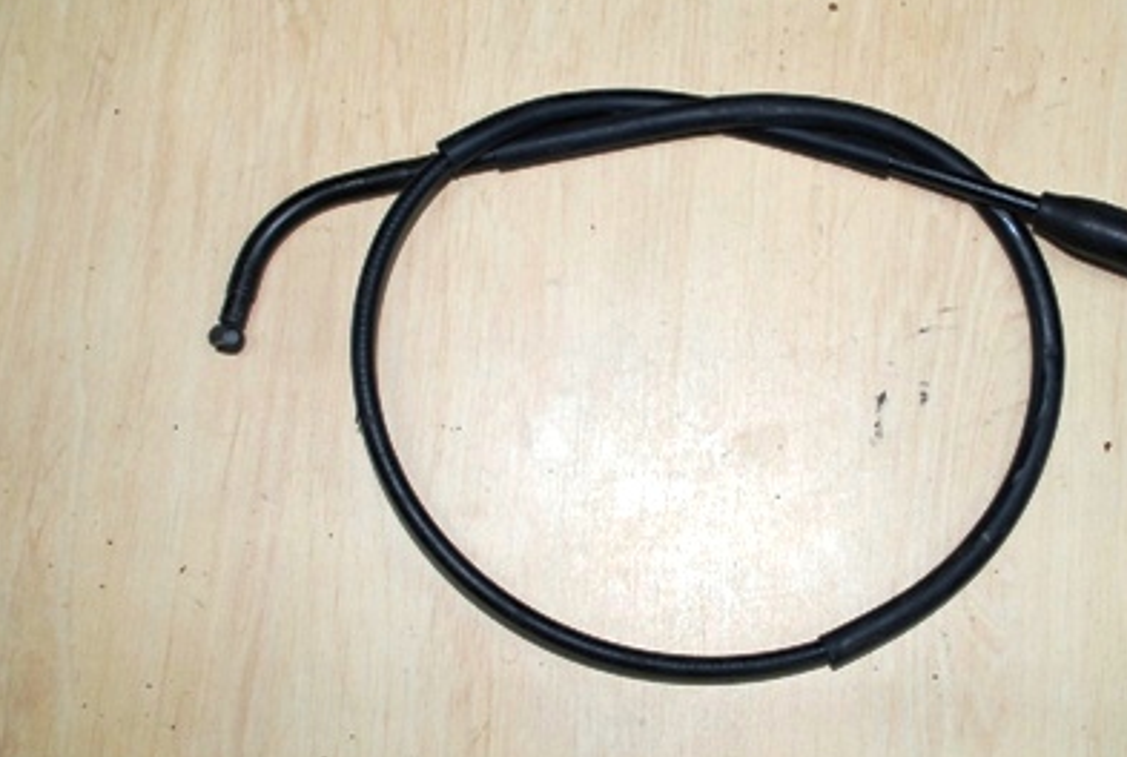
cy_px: 406
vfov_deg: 24.7
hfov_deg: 35.7
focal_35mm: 55
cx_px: 780
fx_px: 1726
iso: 200
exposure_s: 1/60
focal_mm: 24
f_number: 4
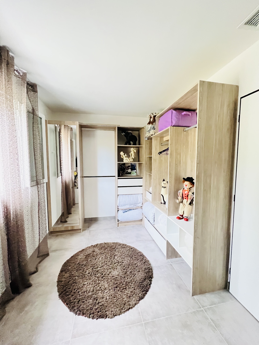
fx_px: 130
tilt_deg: -3.7
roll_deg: +0.5
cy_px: 172
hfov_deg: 89.9
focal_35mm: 13
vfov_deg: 106.2
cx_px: 130
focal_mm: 1.57
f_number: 1.8
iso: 1000
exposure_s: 1/45
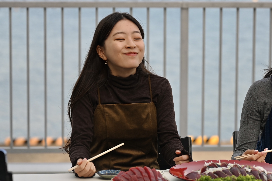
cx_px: 125
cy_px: 91
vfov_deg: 17.7
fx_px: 582
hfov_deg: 26.3
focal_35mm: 77
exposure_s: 1/800
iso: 160
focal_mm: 70
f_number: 2.8
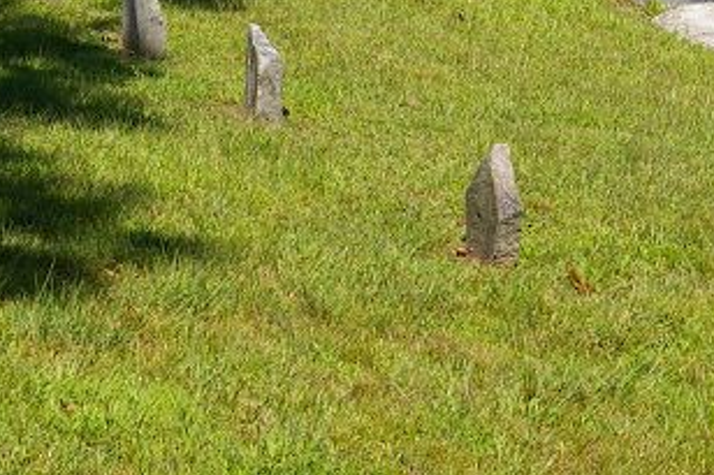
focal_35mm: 139
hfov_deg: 14.8
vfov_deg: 9.8
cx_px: 278
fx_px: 2755
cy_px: 93
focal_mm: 38
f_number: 9.5
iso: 200
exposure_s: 1/250
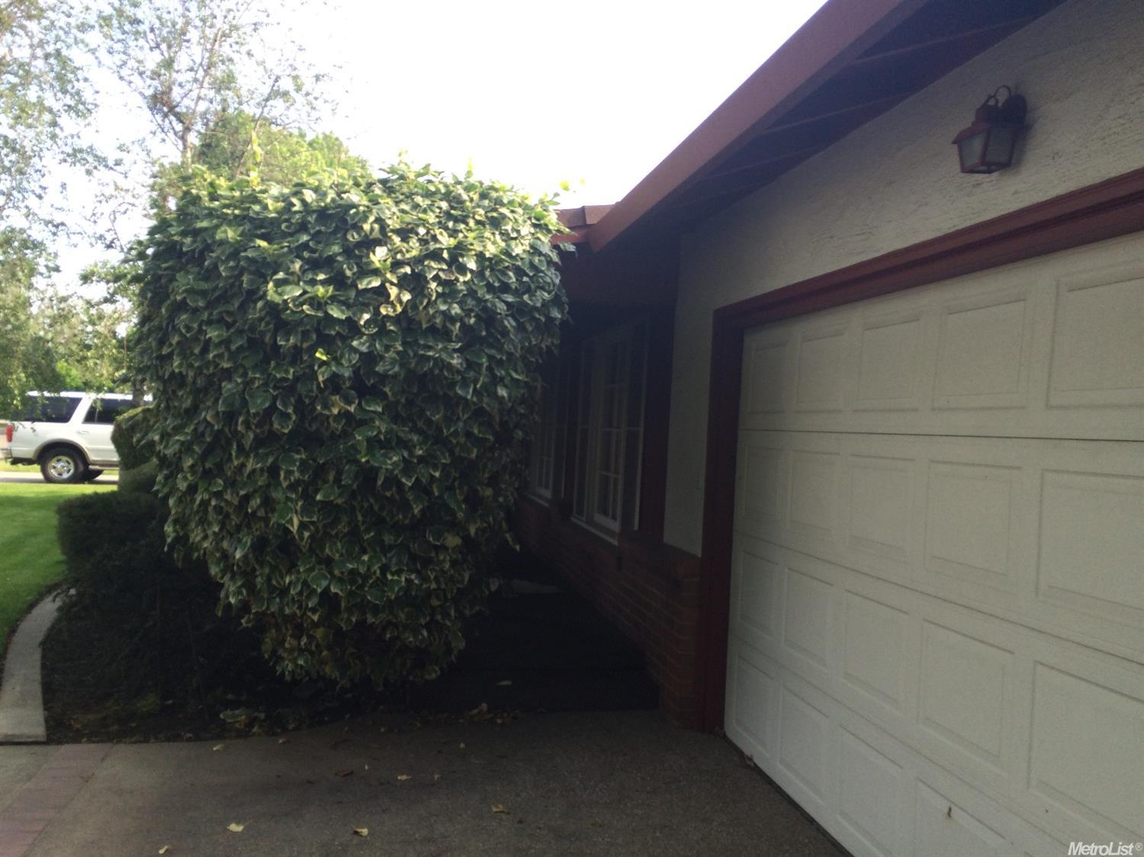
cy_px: 428
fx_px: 958
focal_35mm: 29
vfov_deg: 48.2
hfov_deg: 61.7
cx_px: 572
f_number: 2.2
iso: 32
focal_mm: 4.15
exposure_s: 1/402
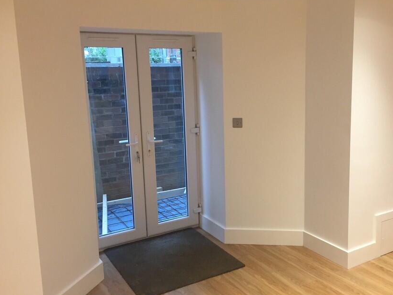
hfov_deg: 50.9
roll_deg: +0.6
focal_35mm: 36
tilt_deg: -11.0
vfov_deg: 39.7
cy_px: 141
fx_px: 409
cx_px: 241
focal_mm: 4.15
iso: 100
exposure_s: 1/33
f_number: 2.2
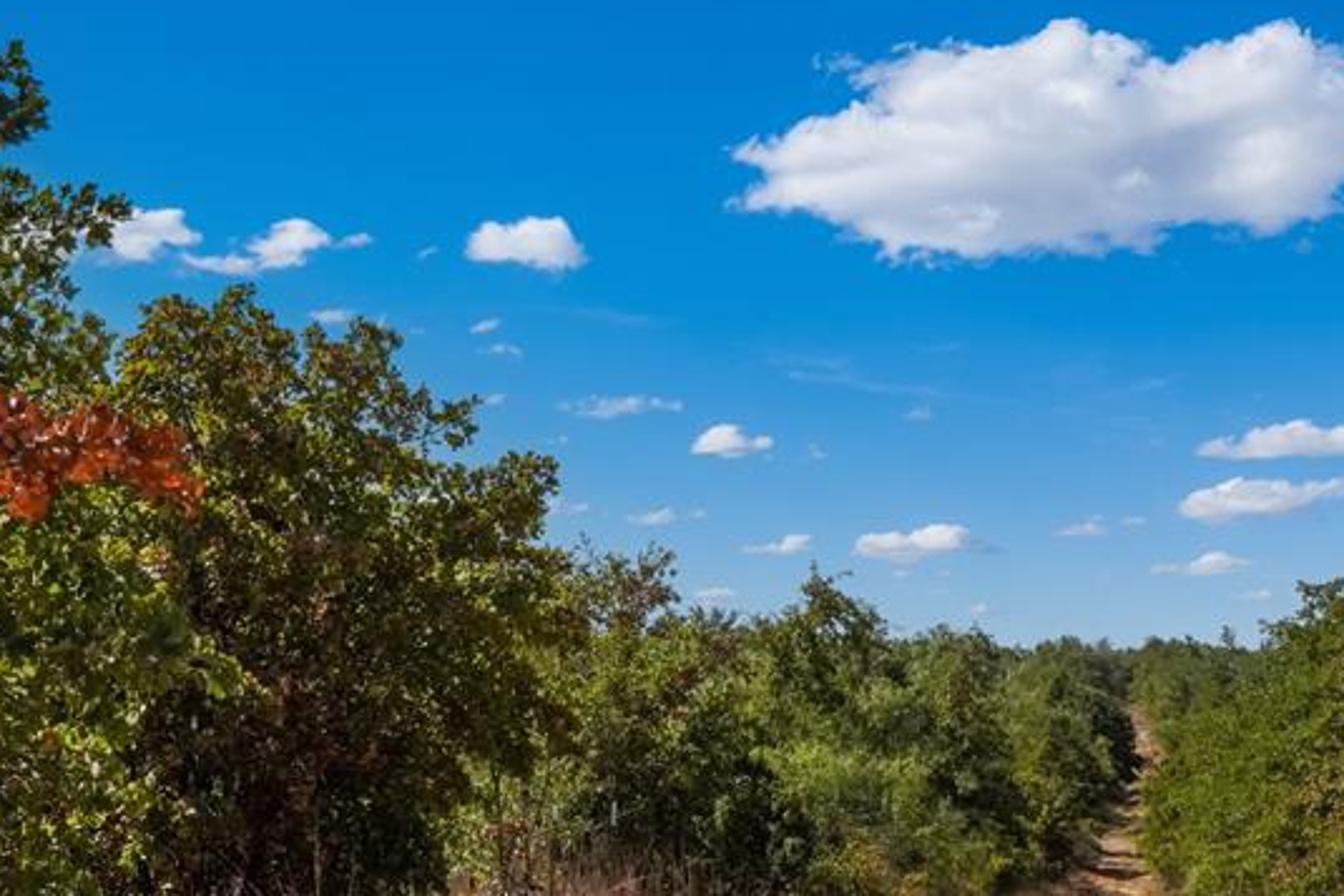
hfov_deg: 22.5
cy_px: 627
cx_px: 1130
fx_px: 3322
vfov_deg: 15.3
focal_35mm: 89
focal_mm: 31
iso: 2500
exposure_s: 1/2000
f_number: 18
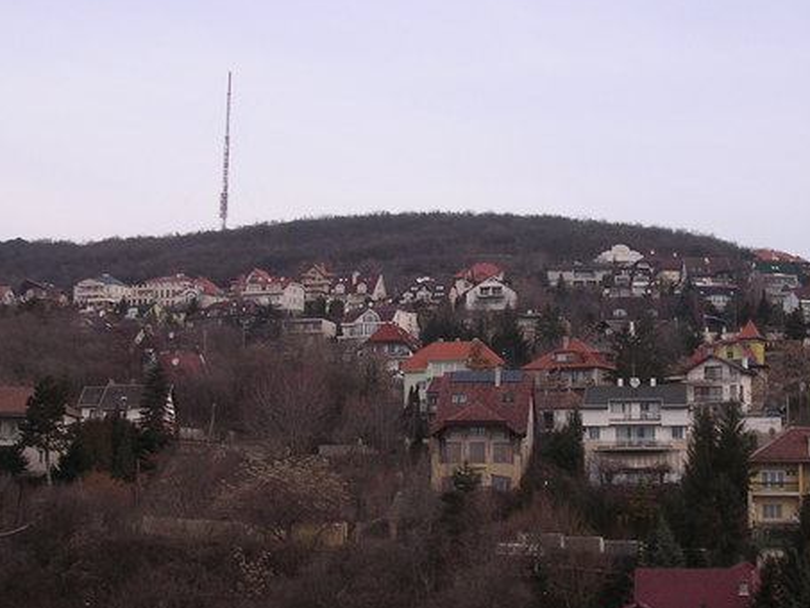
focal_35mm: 65
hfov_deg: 29.8
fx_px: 1521
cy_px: 277
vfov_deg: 22.6
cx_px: 456
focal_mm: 7.1
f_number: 3
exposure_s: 1/220
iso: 100
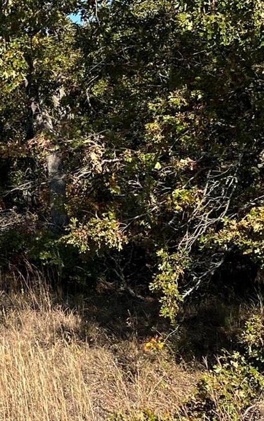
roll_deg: -3.0
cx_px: -279
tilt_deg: +5.9
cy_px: 100
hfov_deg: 14.0
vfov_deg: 26.4
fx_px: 885
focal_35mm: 77
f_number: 1.5
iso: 50
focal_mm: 5.7
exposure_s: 1/3077
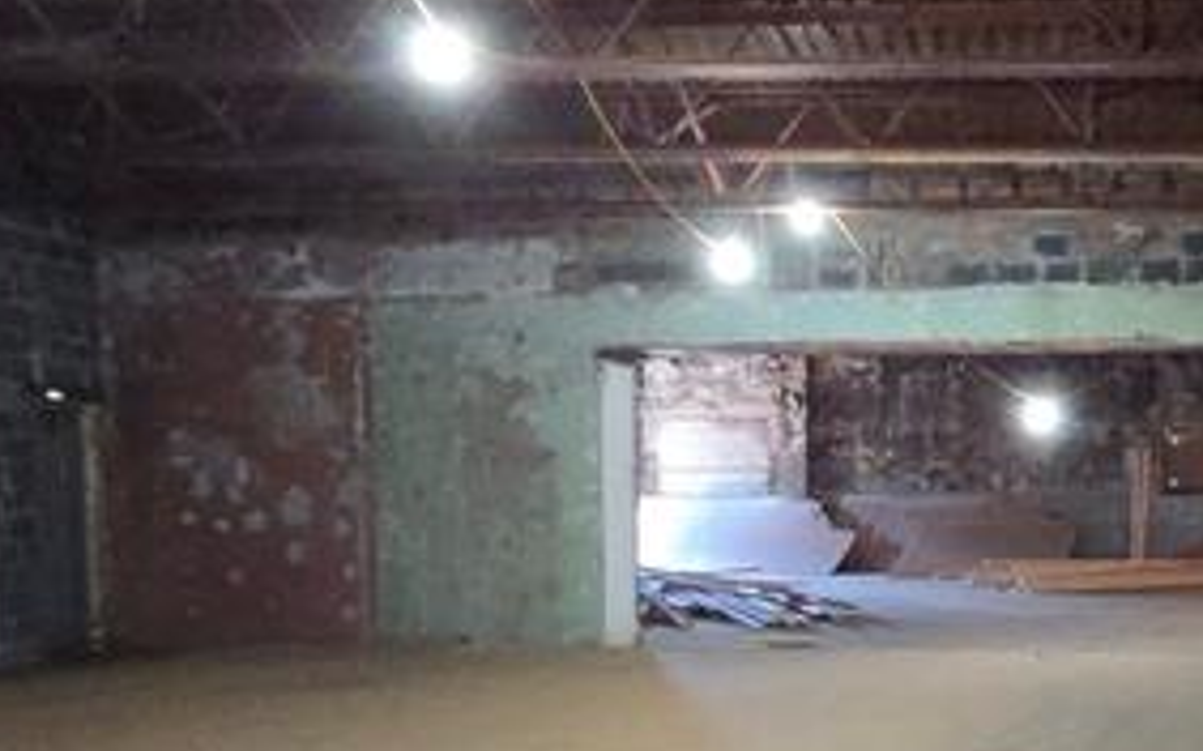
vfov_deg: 25.4
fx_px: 1639
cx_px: 1246
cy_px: 593
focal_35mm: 50
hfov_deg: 35.8
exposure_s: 1/27.7
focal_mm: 2.2
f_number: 2.2
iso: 640
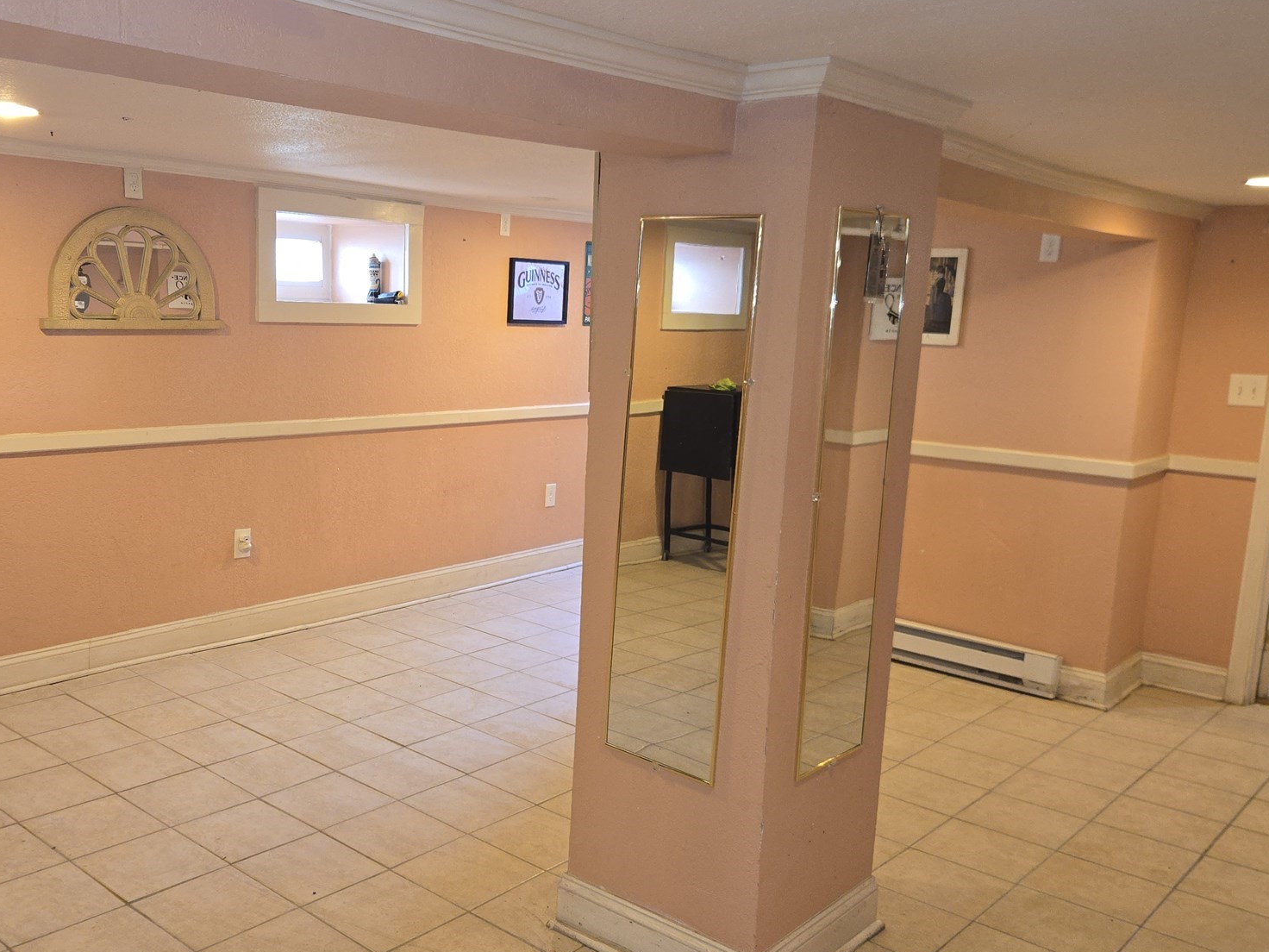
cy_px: 517
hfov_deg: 56.2
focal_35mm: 32
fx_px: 1173
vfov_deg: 44.1
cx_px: 478
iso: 100
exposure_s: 1/30
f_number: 1.8
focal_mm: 5.4
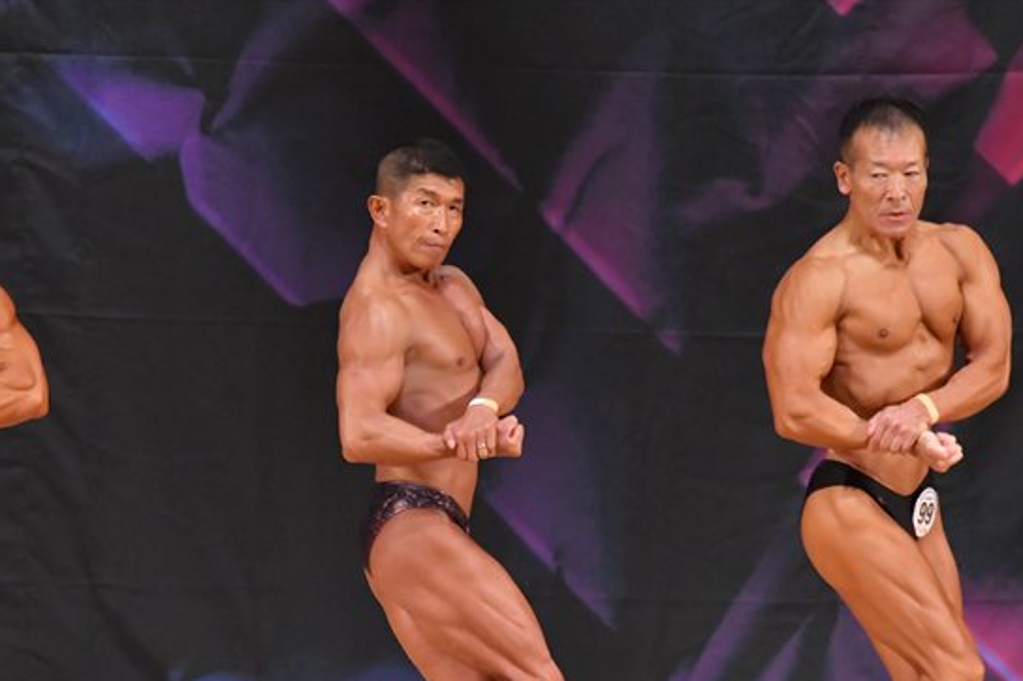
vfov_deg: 3.4
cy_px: 480
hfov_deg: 5.1
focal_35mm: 406
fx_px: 11530
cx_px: 390
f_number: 5.6
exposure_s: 1/400
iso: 5600
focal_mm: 190
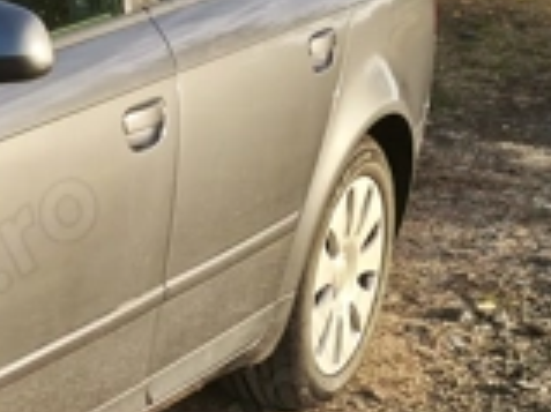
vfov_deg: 11.1
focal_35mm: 132
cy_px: 381
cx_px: -371
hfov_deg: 13.7
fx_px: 2100
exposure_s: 1/545
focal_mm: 5.35
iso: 80
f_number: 1.7
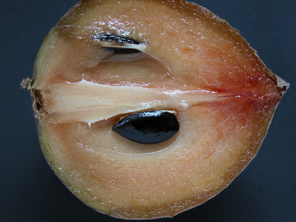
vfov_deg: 12.7
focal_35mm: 117
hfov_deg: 16.8
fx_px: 1001
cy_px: 105
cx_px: 156
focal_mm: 27.3
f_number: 3.7
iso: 100
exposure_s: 1/16.6
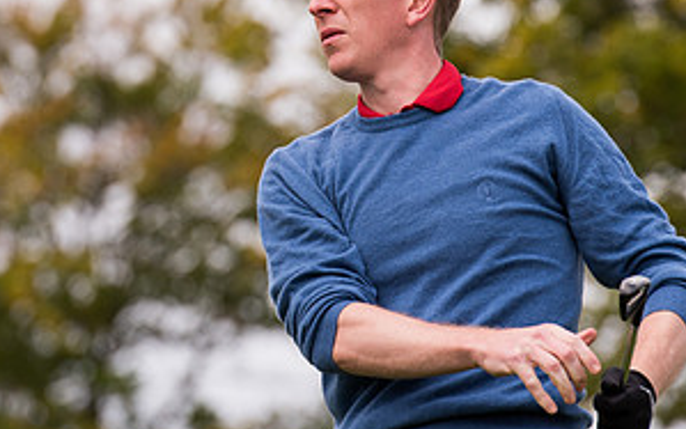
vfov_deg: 3.3
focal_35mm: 395
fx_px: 7386
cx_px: 307
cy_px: 116
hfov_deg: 5.3
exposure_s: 1/1000
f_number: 4.5
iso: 400
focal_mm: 200
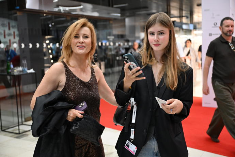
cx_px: 118
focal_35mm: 42
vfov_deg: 31.9
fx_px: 274
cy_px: 78
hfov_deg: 46.4
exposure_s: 1/250
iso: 5000
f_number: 2.8
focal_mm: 42
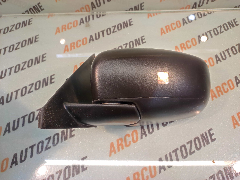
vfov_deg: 74.7
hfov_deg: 91.1
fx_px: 118
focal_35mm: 17
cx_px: 120
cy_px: 90
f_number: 1.79
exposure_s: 1/33
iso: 1055
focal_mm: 4.74
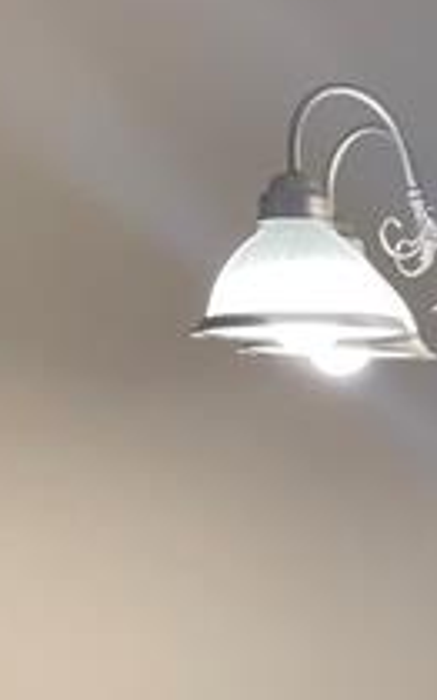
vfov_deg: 19.0
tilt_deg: -9.4
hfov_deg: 12.0
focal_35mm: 101
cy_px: 927
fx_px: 1927
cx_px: 764
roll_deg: +3.0
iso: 100
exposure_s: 1/120
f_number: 1.6
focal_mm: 4.2
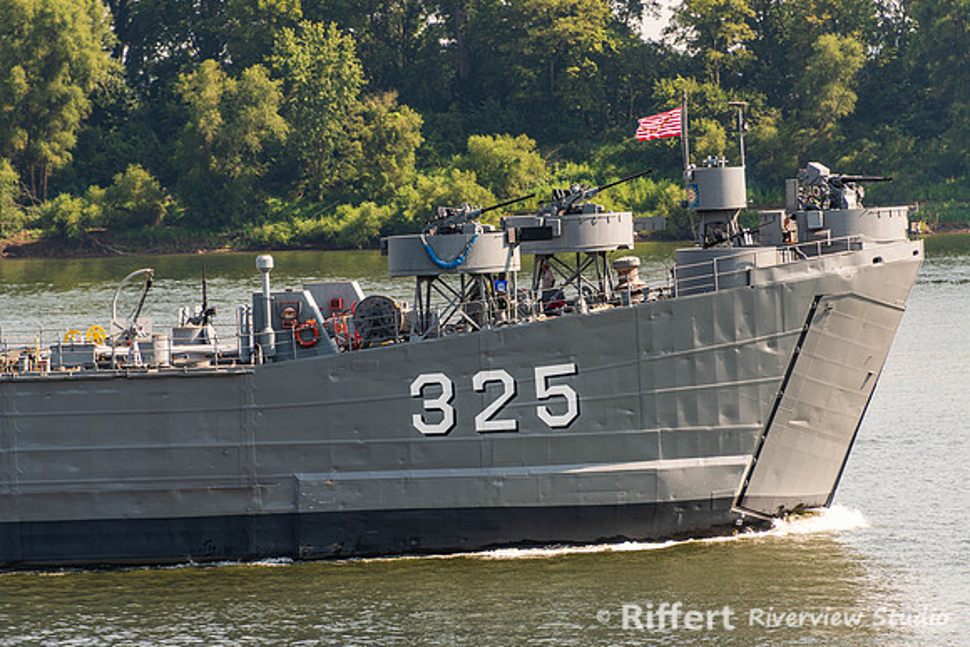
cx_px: 485
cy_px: 324
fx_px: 8085
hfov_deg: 6.9
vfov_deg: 4.6
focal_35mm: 300
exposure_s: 1/200
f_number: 8
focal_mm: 300
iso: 90
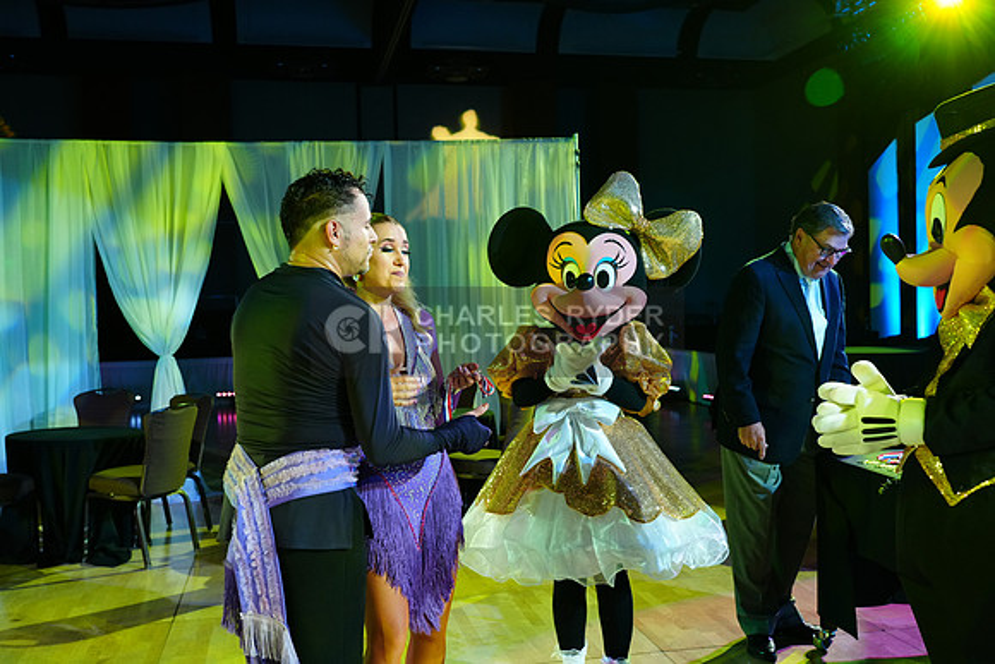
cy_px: 332
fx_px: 940
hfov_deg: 55.8
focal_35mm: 34
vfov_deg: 38.9
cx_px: 498
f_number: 4
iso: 2000
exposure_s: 1/100
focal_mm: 34
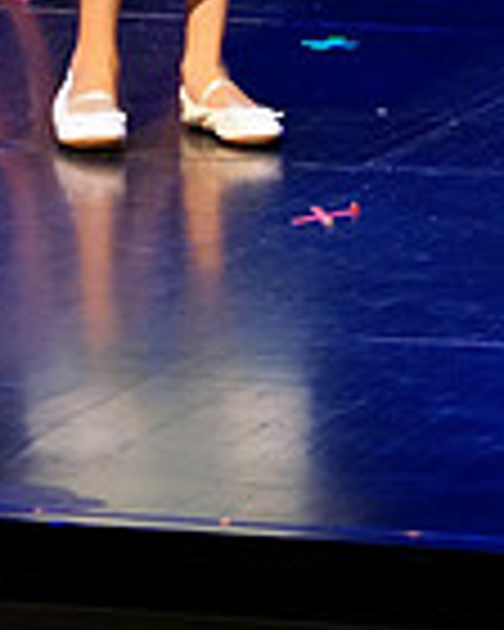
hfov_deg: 2.5
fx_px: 11365
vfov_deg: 3.2
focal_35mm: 610
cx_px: 392
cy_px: -364
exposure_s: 1/30
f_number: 8
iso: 2500
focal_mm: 135
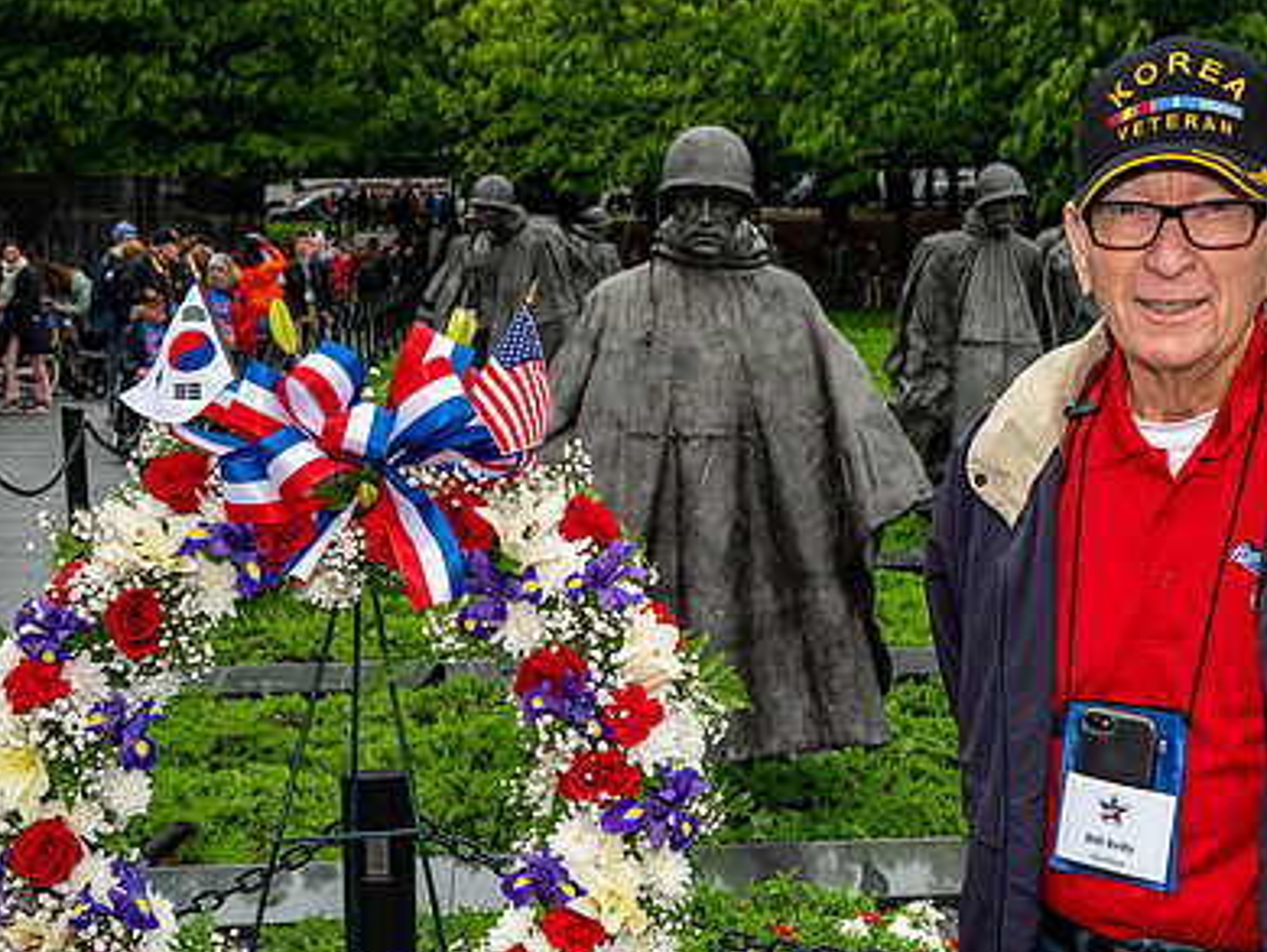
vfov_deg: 29.1
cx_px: 757
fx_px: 1831
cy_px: 565
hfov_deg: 38.0
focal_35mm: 50
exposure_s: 1/640
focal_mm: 35
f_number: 8
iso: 1100
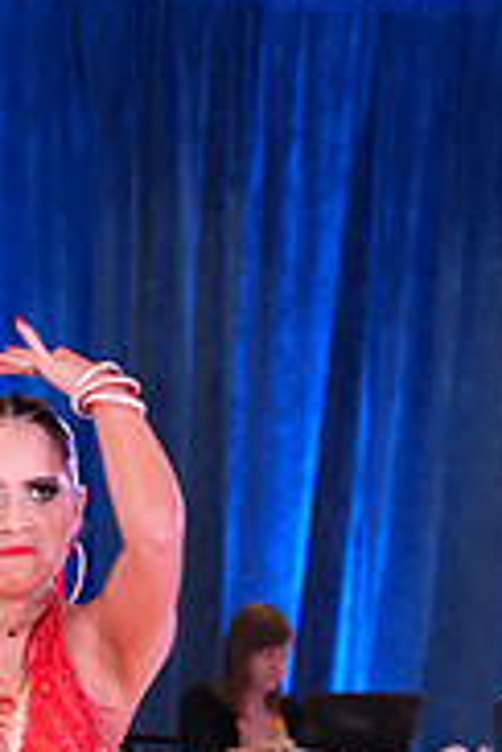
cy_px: 974
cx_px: -191
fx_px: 5563
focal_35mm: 266
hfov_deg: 5.1
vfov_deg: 7.7
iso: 2000
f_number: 5
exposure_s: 1/200
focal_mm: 84
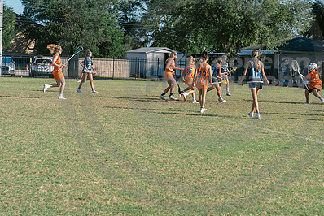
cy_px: 70
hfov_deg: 20.0
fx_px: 919
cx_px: 202
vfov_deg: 13.4
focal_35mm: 102
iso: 250
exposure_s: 1/1000
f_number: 5.6
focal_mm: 70
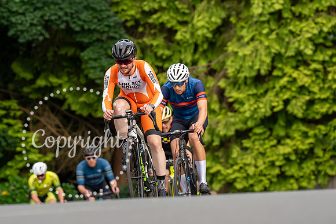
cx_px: 130
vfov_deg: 5.1
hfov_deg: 7.6
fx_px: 2521
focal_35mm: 270
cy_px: 87
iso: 400
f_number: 4
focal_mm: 167
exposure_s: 1/800
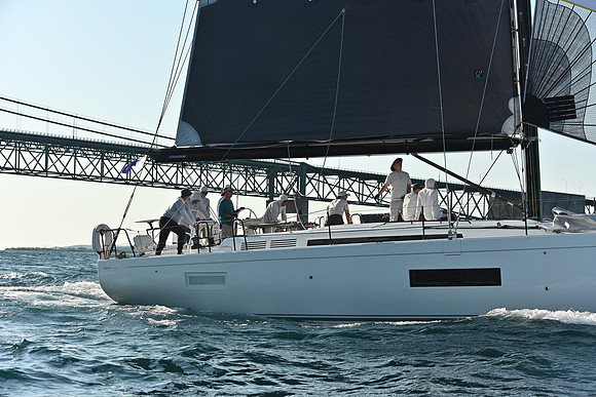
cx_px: 298
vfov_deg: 19.5
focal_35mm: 70
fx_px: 1159
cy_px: 198
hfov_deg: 28.8
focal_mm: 70
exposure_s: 1/2000
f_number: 6.3
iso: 320
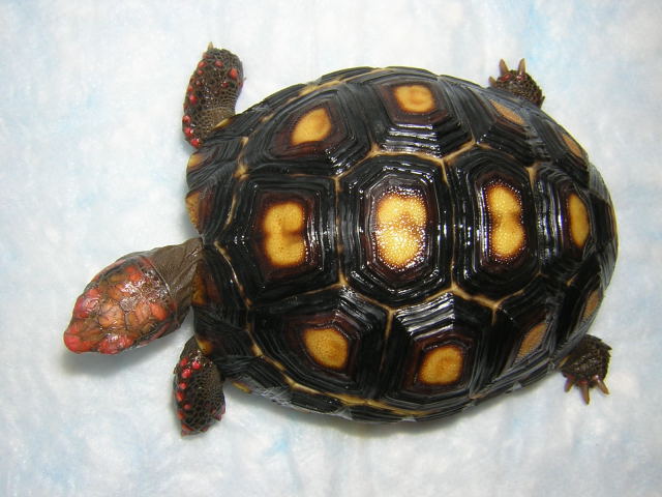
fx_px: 688
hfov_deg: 51.4
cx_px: 331
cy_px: 248
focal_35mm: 36
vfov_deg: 39.7
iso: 100
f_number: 5.2
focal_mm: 4.7
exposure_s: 1/60.1
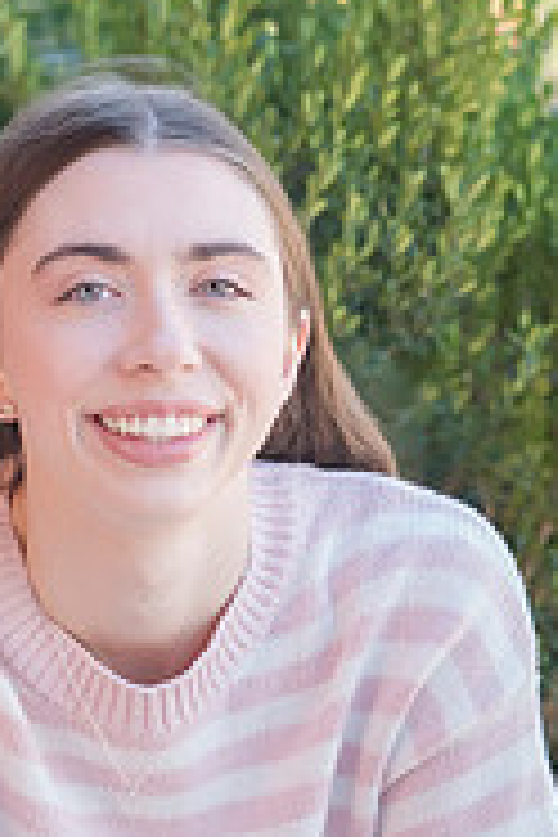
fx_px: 4789
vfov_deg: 10.0
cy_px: 549
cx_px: 162
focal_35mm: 206
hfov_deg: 6.7
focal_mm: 85
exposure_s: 1/250
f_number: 5
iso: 500
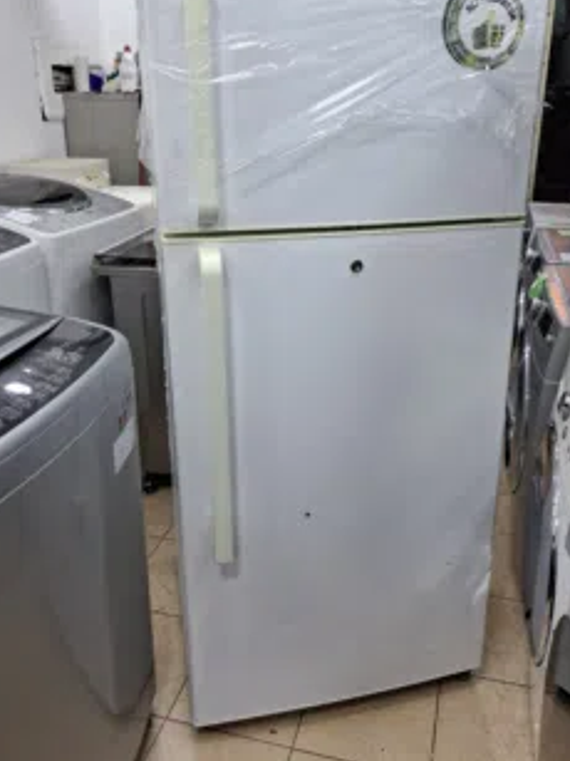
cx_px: 312
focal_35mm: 30
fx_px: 659
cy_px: 317
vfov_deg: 59.6
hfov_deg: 46.7
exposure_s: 1/100
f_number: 1.8
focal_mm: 5.54
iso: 80
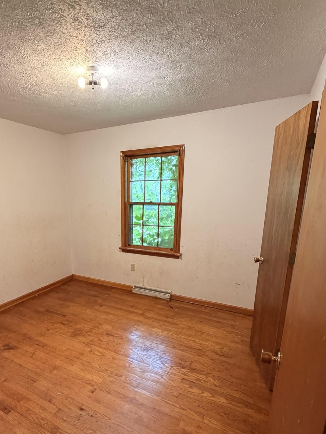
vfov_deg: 80.9
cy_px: 257
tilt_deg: -11.5
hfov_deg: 65.0
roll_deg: +0.4
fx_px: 251
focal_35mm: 20
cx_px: 122
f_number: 2.2
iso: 320
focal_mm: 2.22
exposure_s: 1/60
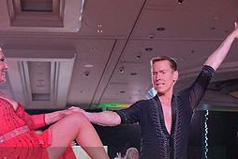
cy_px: 179
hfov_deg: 22.9
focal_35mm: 89
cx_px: 97
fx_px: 588
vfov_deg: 14.9
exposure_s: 1/500
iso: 1600
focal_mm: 39
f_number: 4
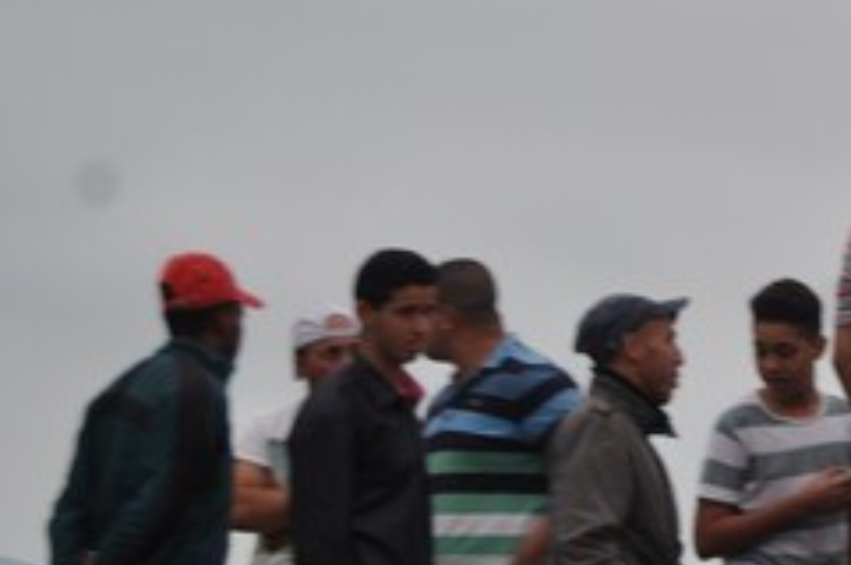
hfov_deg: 11.3
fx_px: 4233
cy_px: 288
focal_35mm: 179
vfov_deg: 7.6
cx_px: 992
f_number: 5.6
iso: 200
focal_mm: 45
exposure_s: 1/125
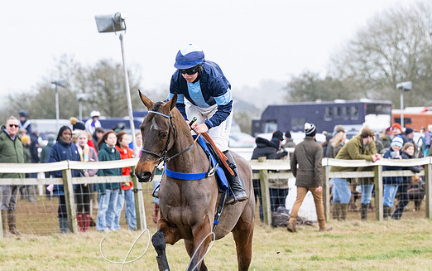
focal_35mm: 327
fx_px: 3852
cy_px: 205
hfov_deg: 6.4
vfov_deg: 4.0
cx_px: 227
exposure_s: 1/1250
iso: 800
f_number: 4
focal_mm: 125
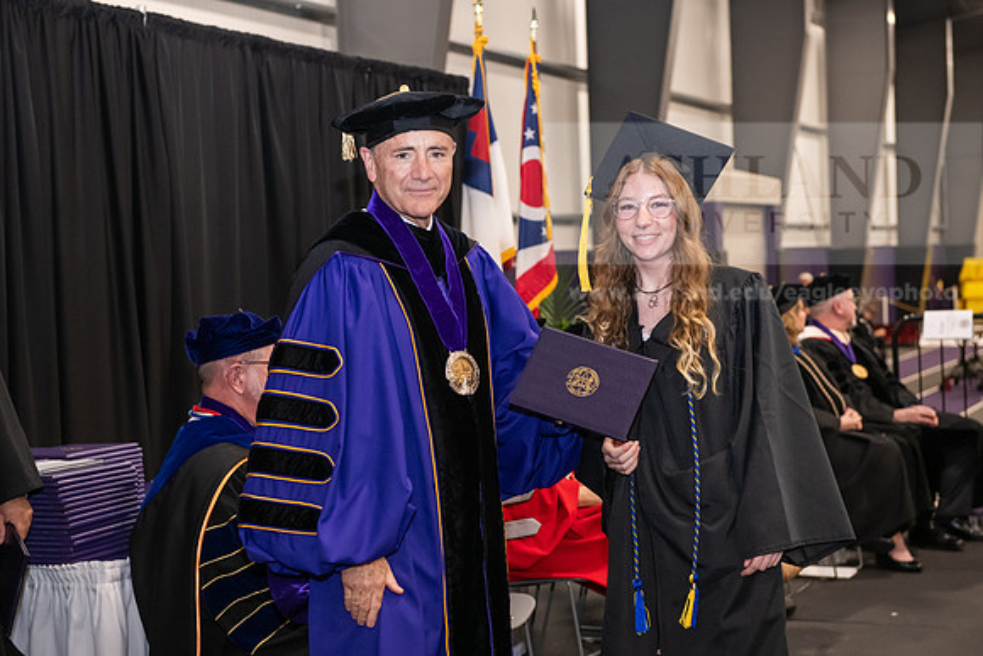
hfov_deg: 30.5
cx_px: 492
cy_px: 328
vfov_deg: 20.6
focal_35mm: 66
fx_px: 1803
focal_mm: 66
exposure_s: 1/125
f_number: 5
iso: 2500
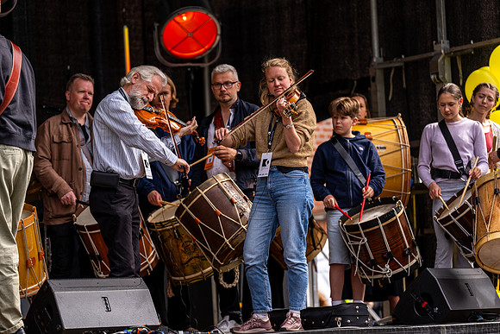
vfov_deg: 10.4
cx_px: 250
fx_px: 1834
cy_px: 167
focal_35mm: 132
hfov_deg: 15.5
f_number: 2.8
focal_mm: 132
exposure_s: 1/640
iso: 100
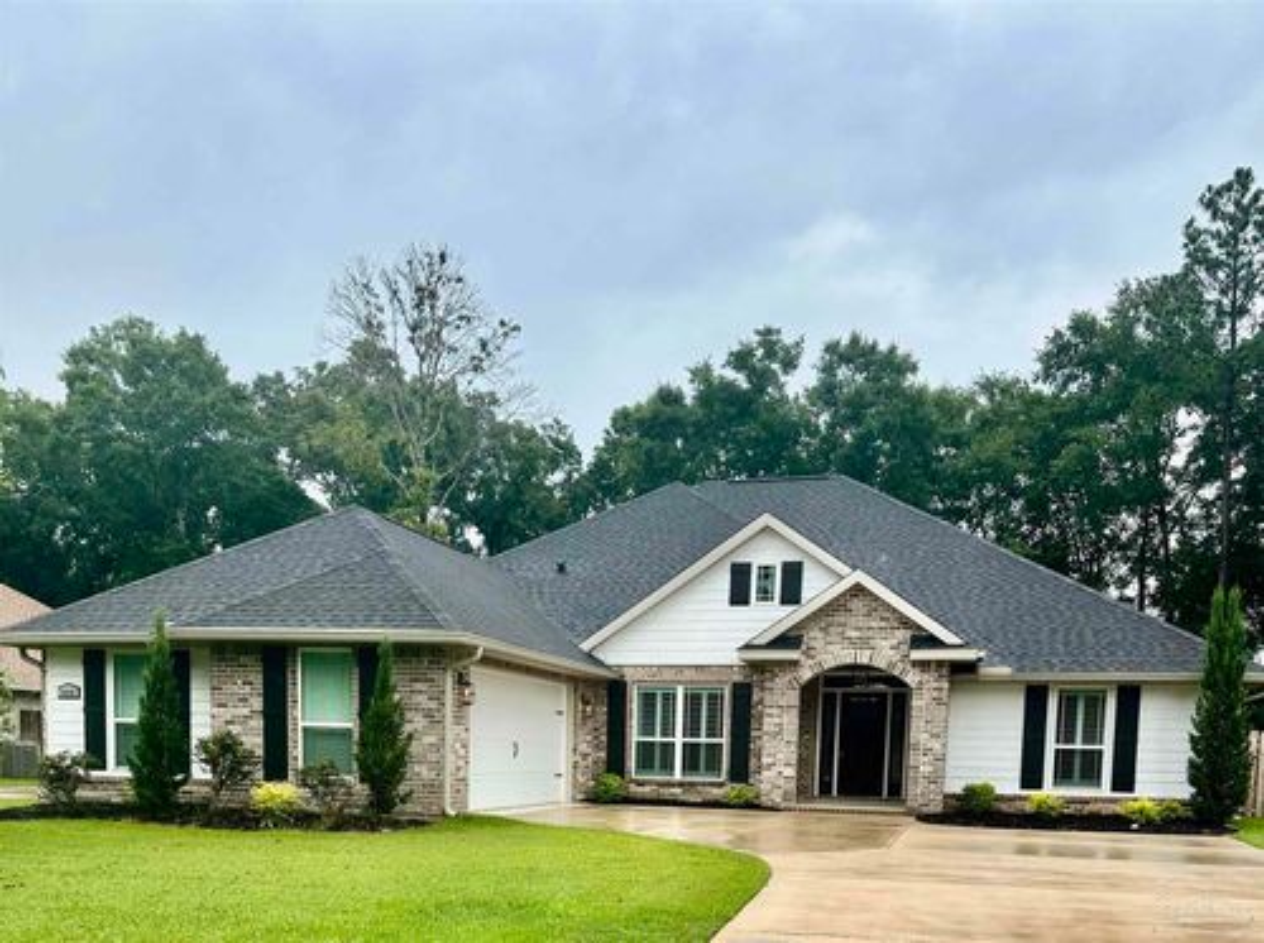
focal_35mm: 24
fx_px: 875
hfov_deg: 71.7
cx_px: 632
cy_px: 472
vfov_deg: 56.7
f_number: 1.78
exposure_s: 1/1812
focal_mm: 6.86
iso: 80
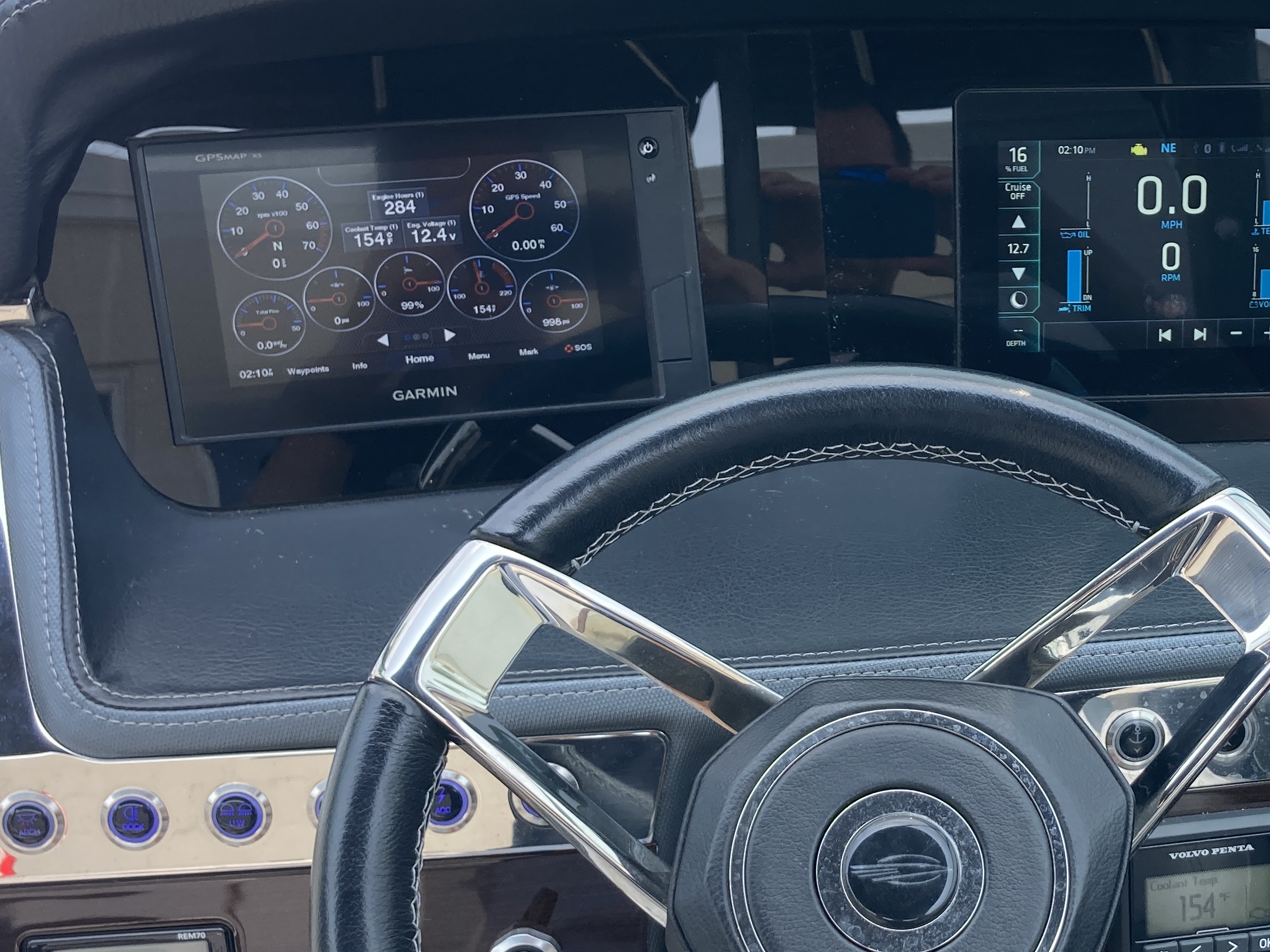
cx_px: 913
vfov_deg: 27.8
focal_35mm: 52
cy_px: 645
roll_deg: -0.4
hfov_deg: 36.2
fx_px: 1908
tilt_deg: -34.2
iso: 20
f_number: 1.8
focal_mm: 3.99
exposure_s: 1/457
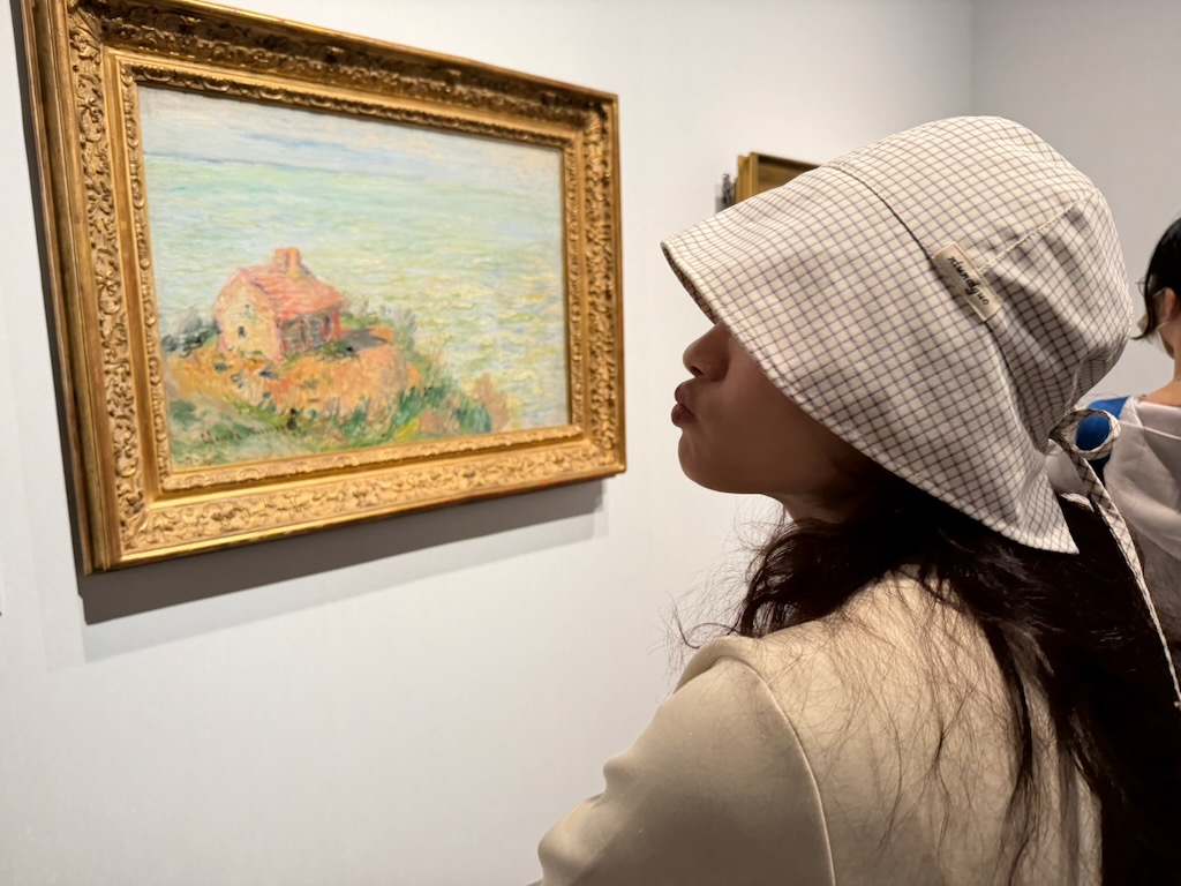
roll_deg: +2.9
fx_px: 819
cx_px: 590
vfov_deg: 56.8
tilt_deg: -7.8
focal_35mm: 24
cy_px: 443
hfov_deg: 71.6
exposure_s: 1/59
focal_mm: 6.76
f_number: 1.78
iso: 250
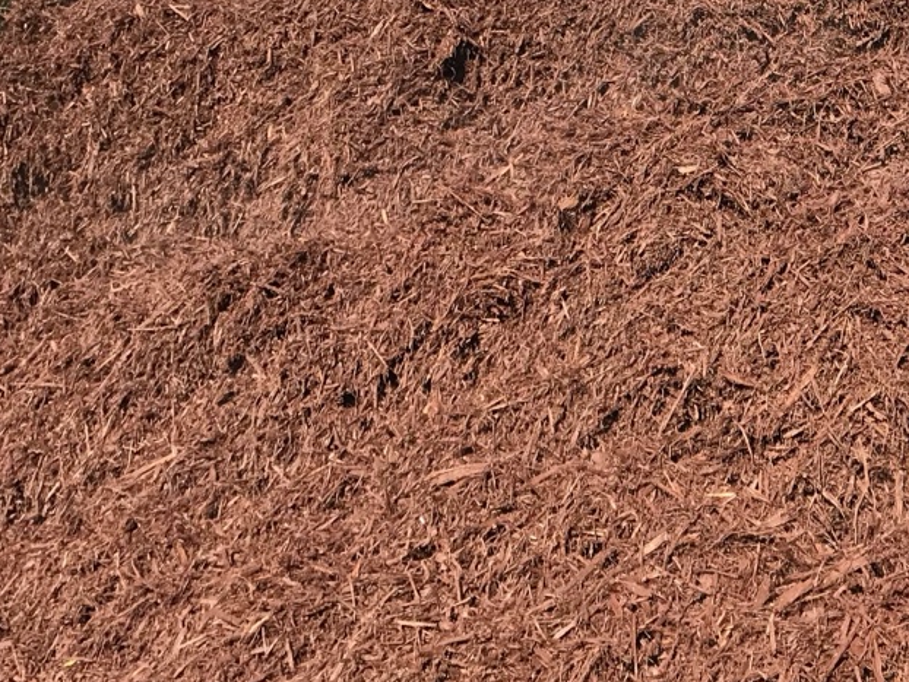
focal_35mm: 72
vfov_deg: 20.3
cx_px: 815
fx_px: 1891
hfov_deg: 26.2
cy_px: 169
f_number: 1.8
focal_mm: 3.99
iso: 20
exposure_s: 1/553
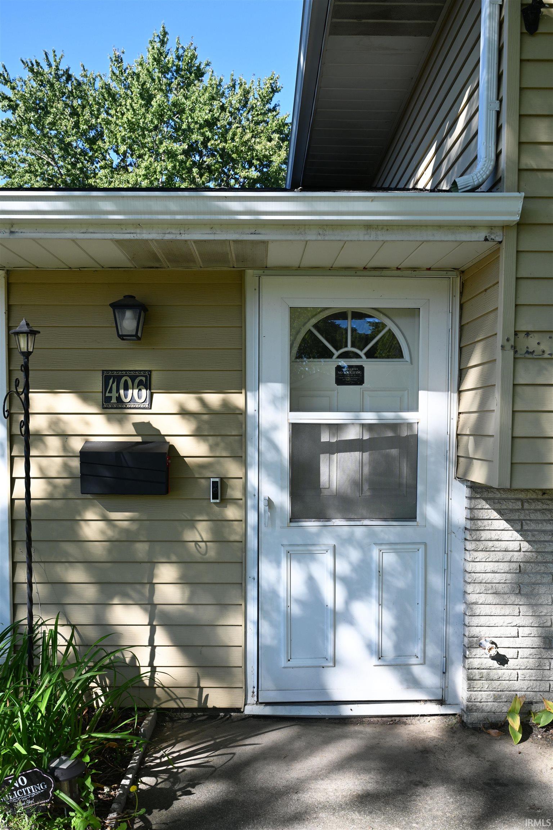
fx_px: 576
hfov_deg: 51.3
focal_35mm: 25
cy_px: 415
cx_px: 276
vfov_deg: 71.5
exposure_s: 1/250
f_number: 5.6
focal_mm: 25
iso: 110
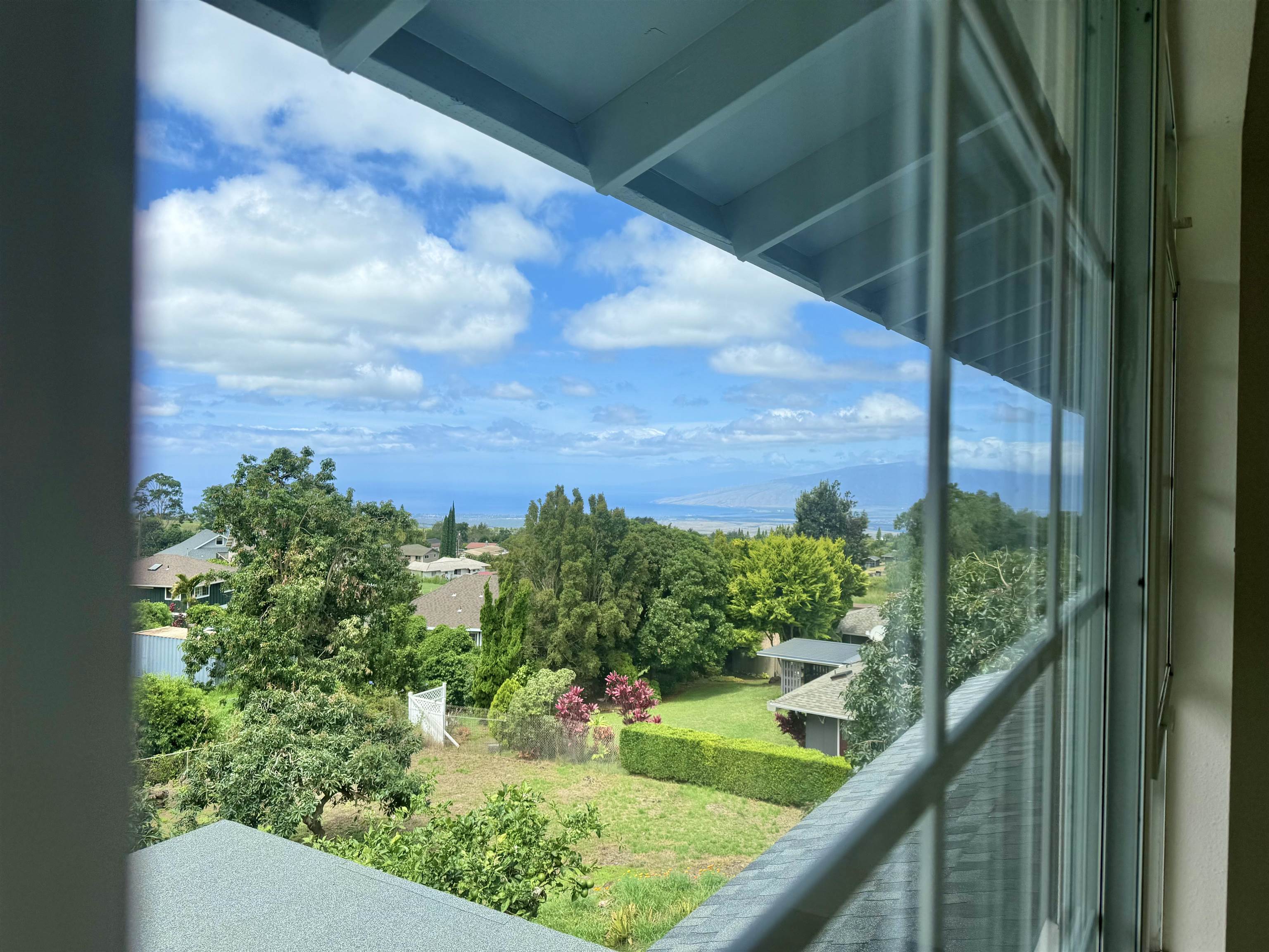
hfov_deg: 71.6
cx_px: 634
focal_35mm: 24
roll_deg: -0.5
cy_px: 476
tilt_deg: +0.0
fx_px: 880
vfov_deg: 56.8
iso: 80
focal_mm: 6.76
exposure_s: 1/3759
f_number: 1.78
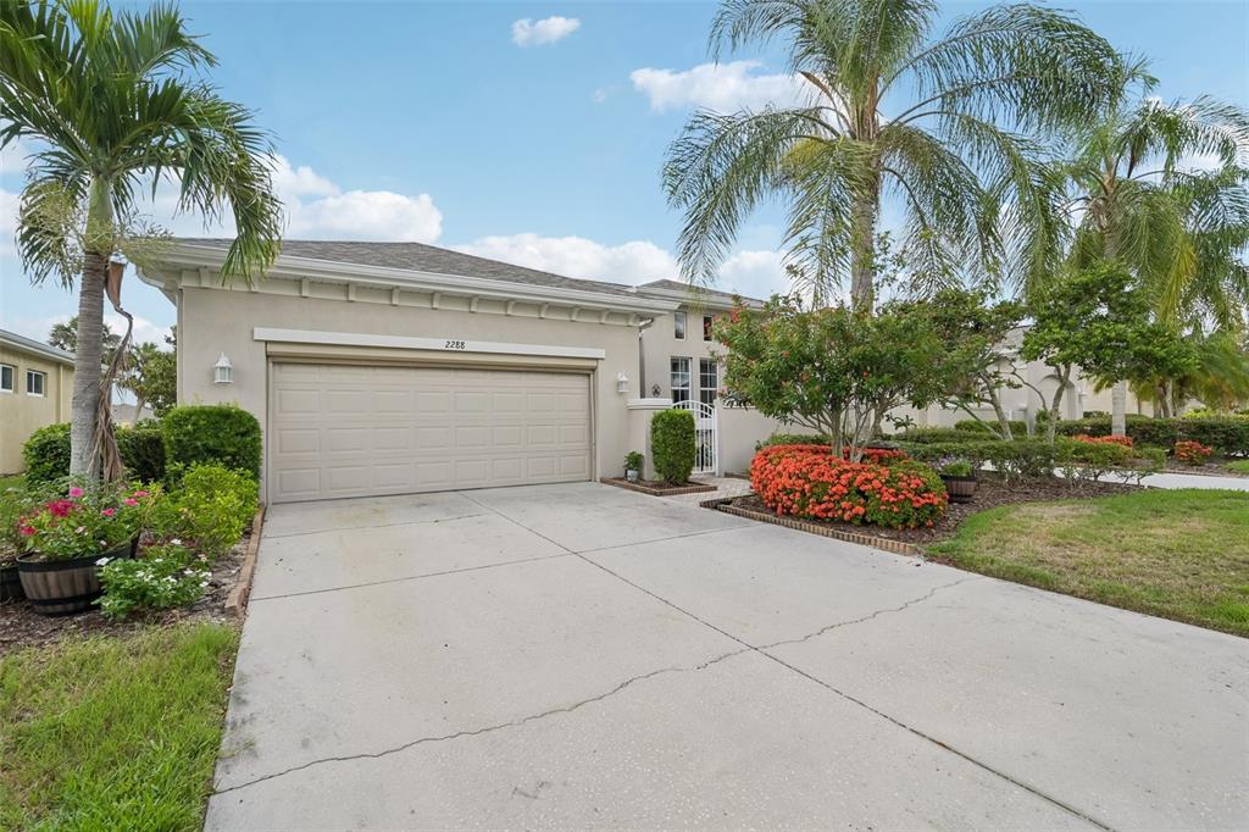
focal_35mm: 16
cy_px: 416
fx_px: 555
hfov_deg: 96.8
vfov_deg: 73.7
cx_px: 624
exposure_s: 1/640
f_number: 8
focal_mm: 16
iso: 400
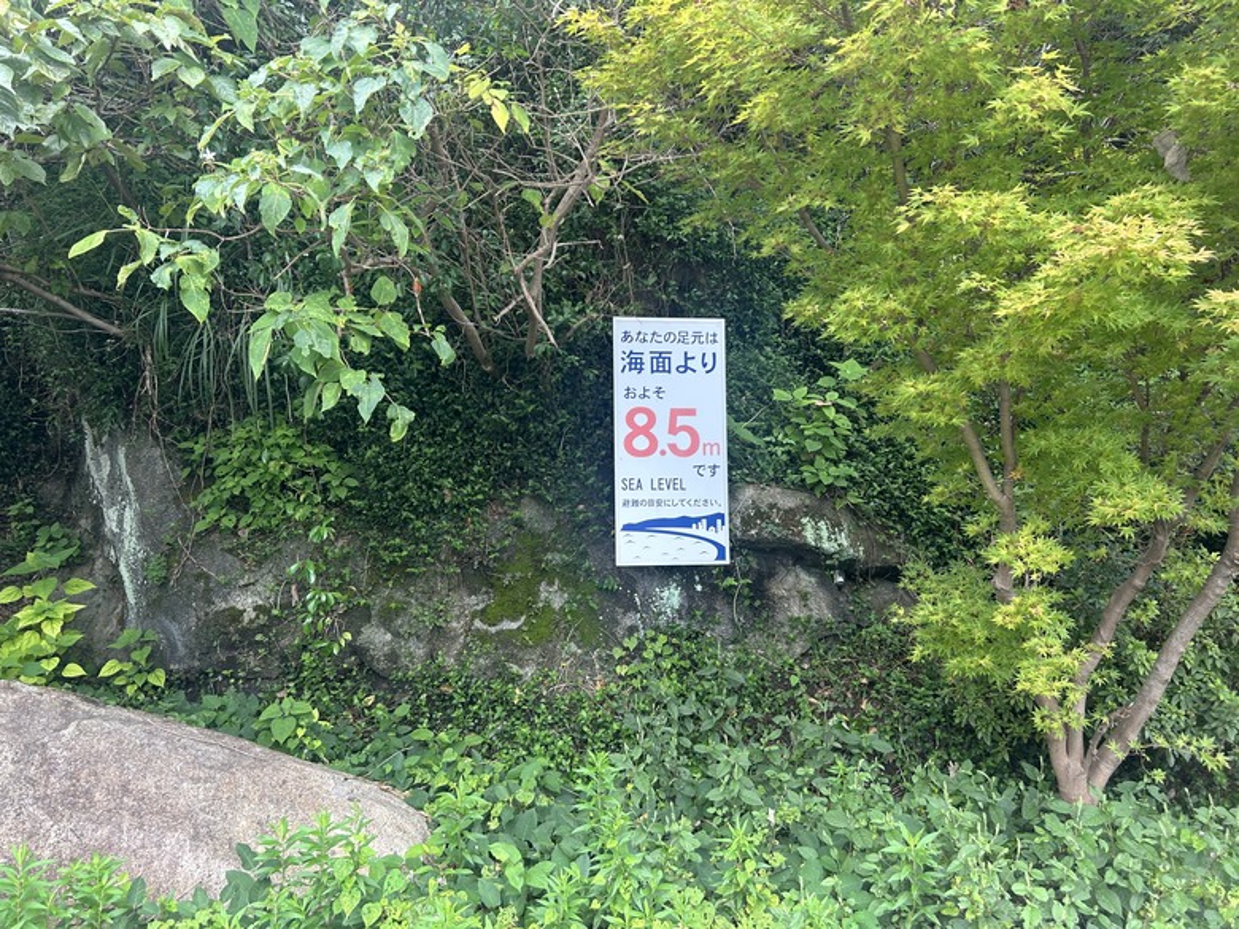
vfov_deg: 53.1
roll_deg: +0.0
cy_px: 464
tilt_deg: +3.0
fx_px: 931
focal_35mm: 26
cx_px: 620
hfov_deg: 67.3
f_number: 1.5
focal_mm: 5.7
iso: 64
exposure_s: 1/121
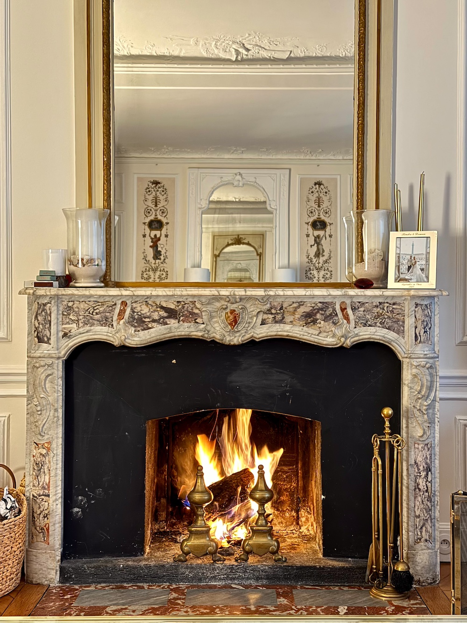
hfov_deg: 30.3
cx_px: 234
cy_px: 312
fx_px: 863
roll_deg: -0.4
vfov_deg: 39.7
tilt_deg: -0.9
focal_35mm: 48
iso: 800
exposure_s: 1/9
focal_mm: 6.86
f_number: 1.78
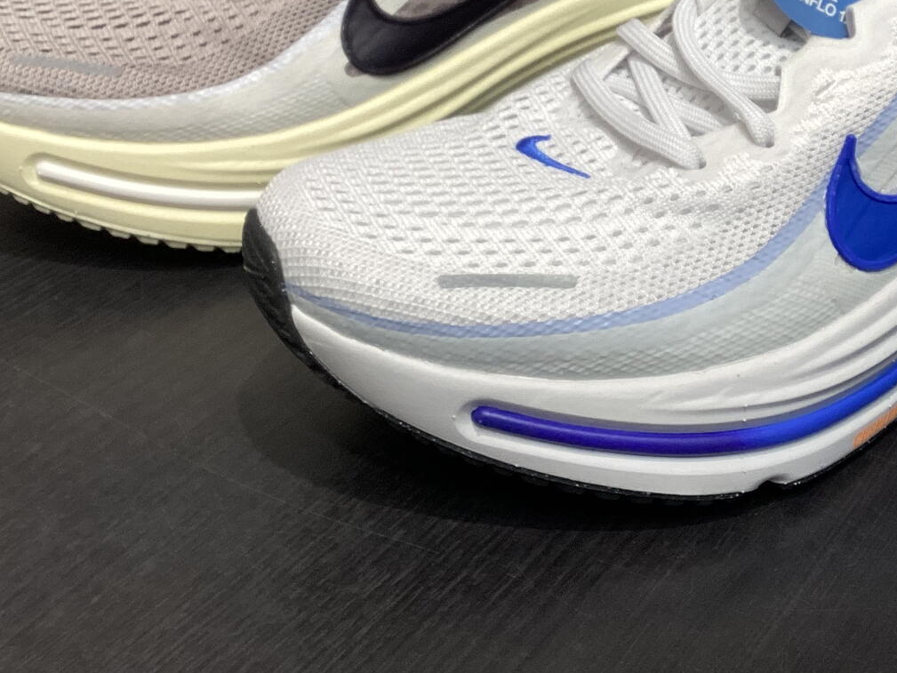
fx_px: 1529
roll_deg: -0.7
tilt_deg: -26.6
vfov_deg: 24.1
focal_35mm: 59
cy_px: 52
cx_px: 640
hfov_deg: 32.3
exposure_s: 1/100
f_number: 2.4
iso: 80
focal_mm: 3.3
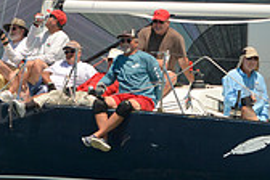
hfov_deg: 8.5
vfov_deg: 5.7
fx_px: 1807
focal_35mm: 241
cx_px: 159
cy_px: 15
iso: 200
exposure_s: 1/640
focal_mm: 70
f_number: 5.6
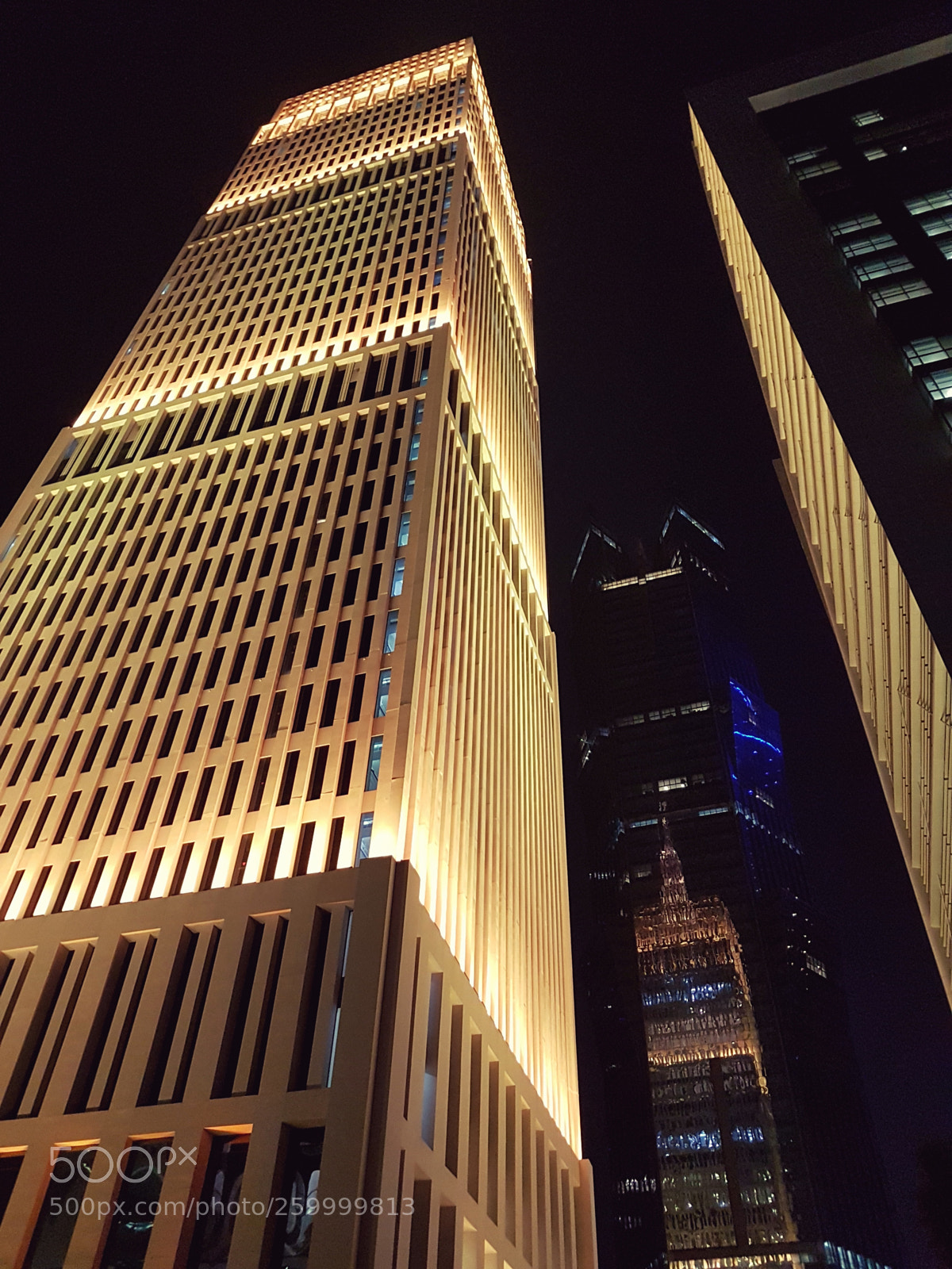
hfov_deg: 53.1
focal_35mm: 26
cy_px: 634
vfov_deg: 67.3
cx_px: 476
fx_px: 953
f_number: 1.7
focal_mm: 4.2
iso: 200
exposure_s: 1/15
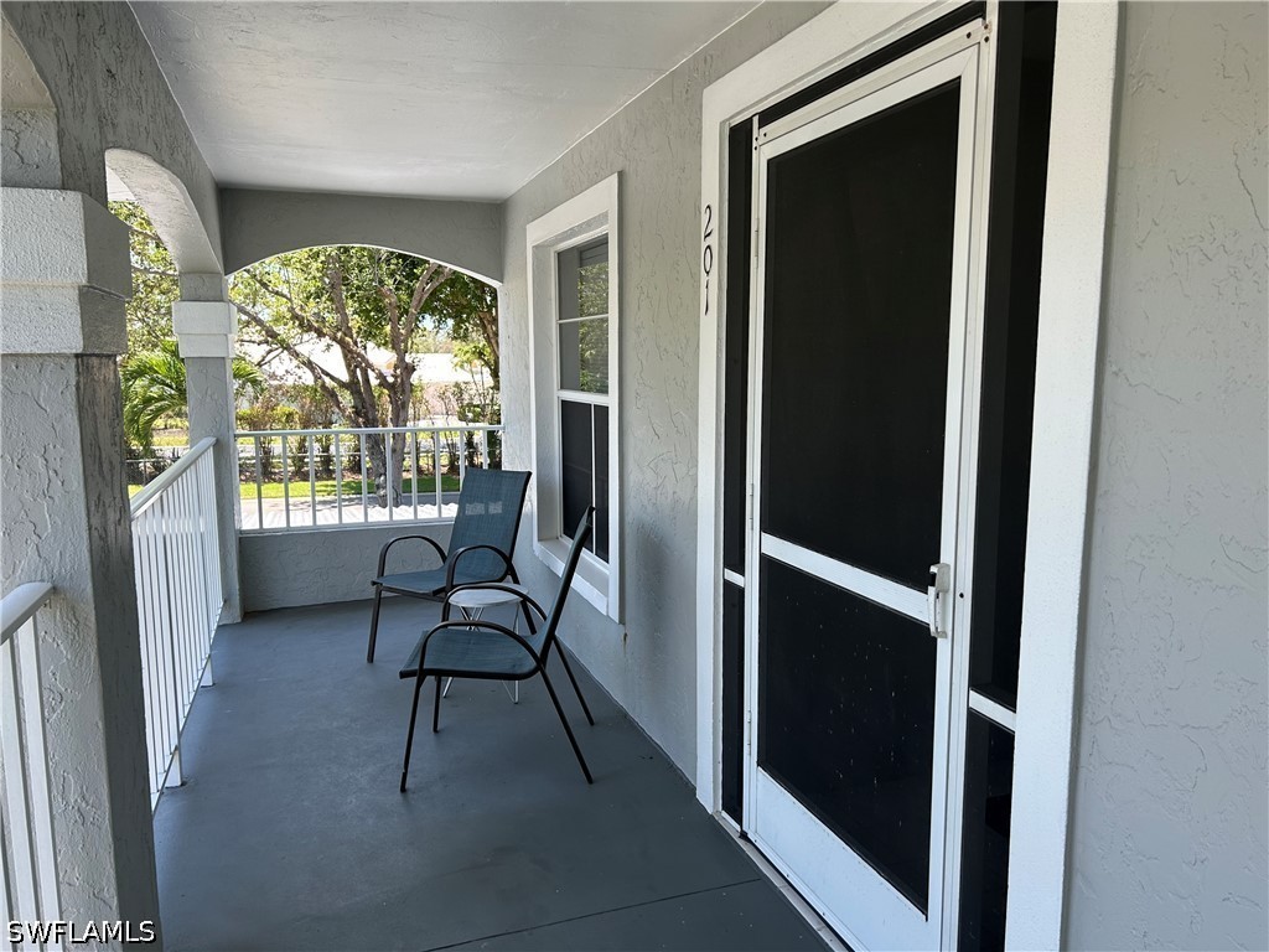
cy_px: 476
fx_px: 953
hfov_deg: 67.3
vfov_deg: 53.1
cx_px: 634
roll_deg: +0.1
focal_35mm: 26
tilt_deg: -7.1
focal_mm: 5.7
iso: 50
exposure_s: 1/591
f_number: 1.5
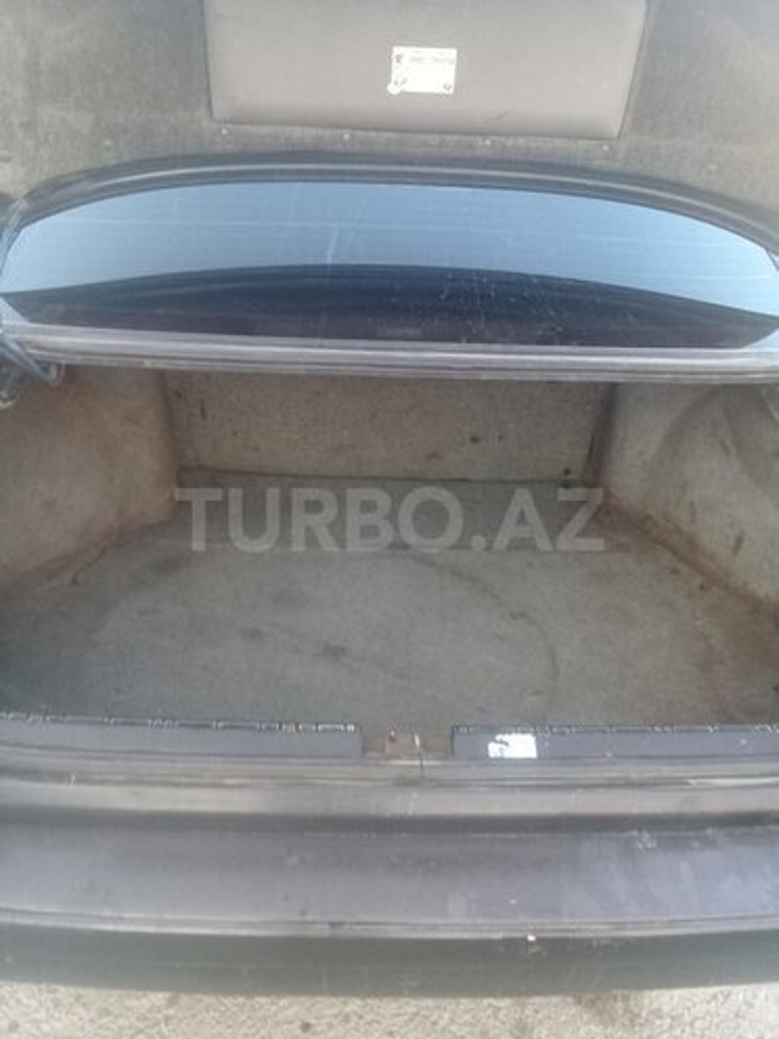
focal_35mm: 31
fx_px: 930
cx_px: 390
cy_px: 520
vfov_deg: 58.4
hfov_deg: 45.4
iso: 64
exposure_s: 1/50
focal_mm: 3.3
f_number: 2.2
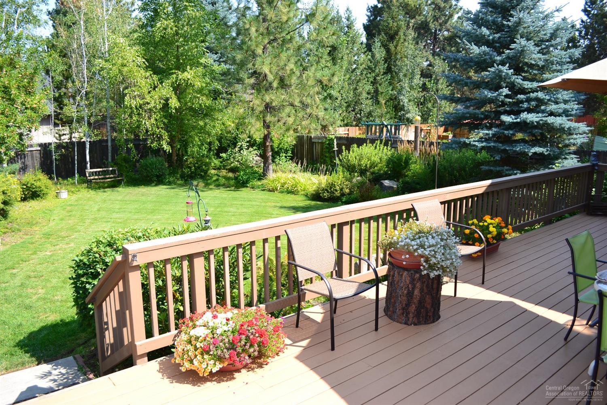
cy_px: 202
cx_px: 304
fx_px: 455
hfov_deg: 67.4
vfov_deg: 47.9
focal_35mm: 27
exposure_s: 1/200
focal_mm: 18
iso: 100
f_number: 5
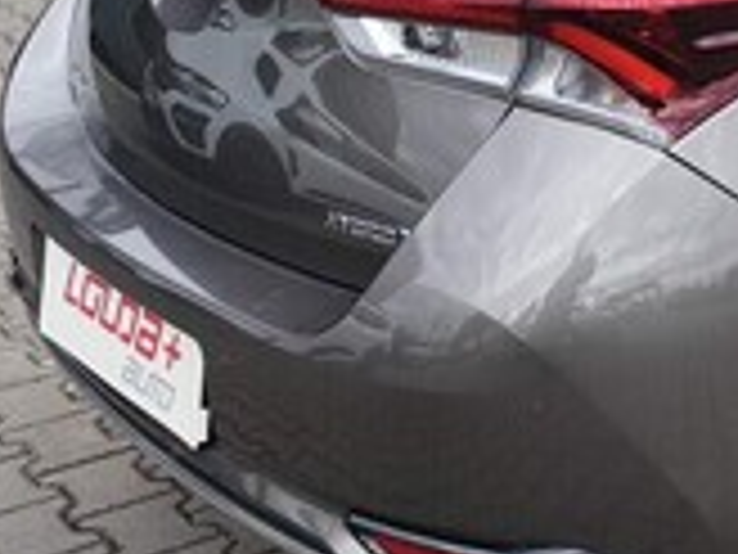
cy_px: 65
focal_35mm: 77
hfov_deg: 21.8
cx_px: 1053
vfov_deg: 18.8
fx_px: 1642
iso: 50
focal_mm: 6.14
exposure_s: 1/518
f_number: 1.65
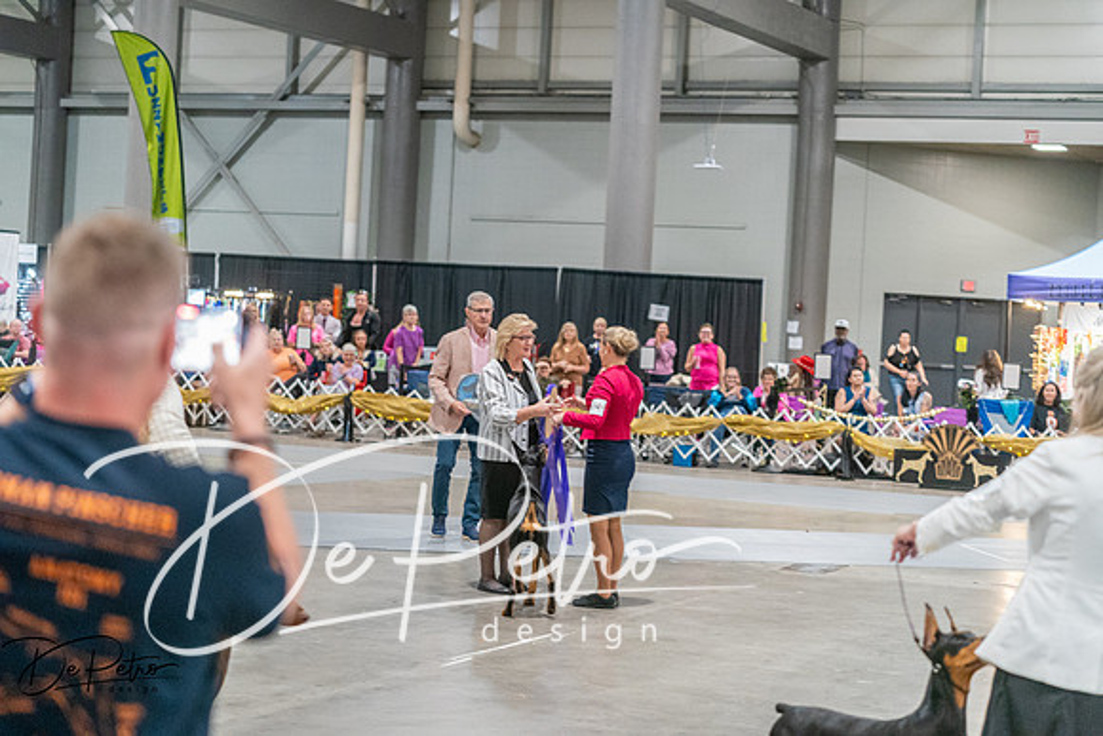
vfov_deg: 19.5
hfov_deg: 28.8
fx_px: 2145
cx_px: 552
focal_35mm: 70
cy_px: 368
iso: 6400
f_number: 2.8
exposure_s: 1/250
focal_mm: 70
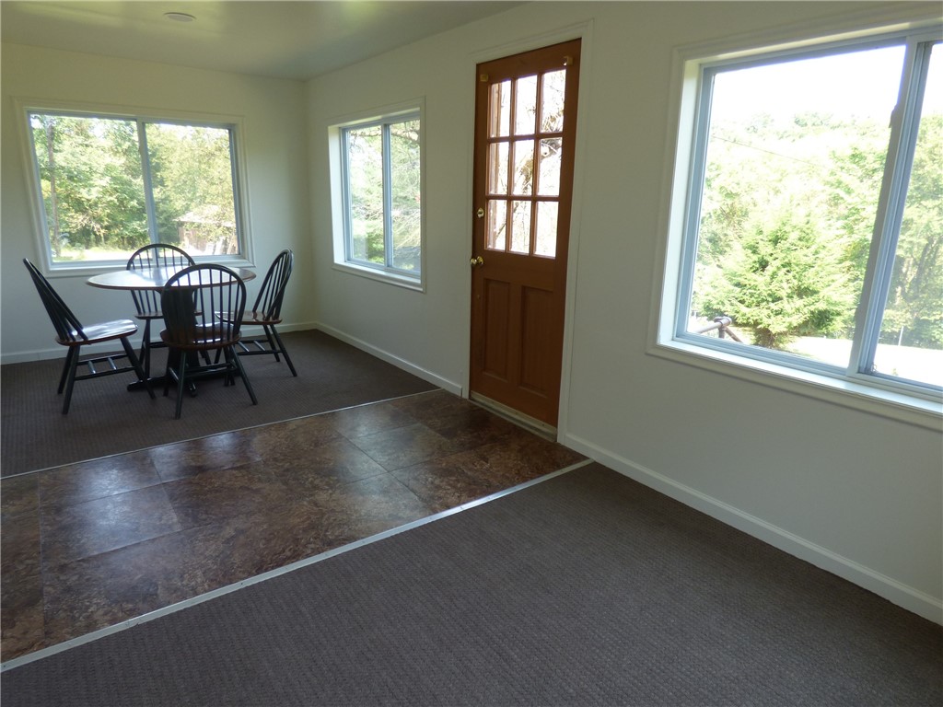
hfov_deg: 79.0
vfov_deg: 63.4
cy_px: 354
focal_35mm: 21
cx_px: 472
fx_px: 572
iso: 100
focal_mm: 3.64
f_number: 2.8
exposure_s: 1/60
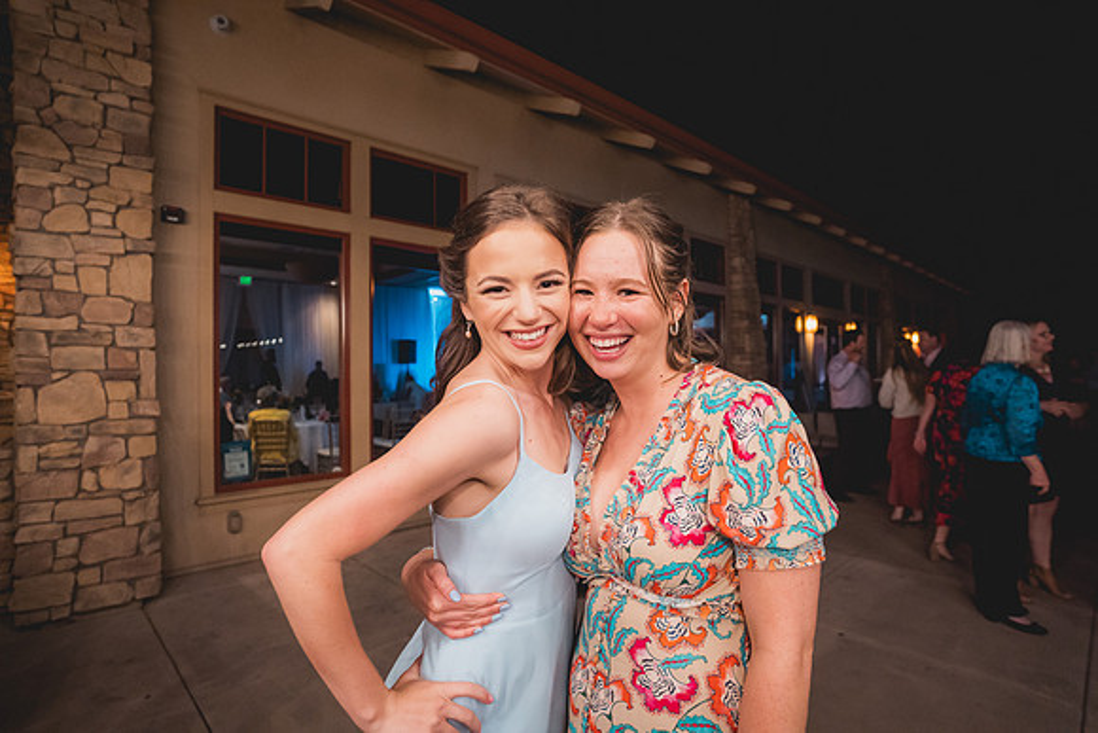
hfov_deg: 90.0
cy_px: 366
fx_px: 549
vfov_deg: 67.4
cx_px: 549
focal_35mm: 18
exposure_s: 1/160
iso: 3200
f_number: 2.8
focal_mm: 18
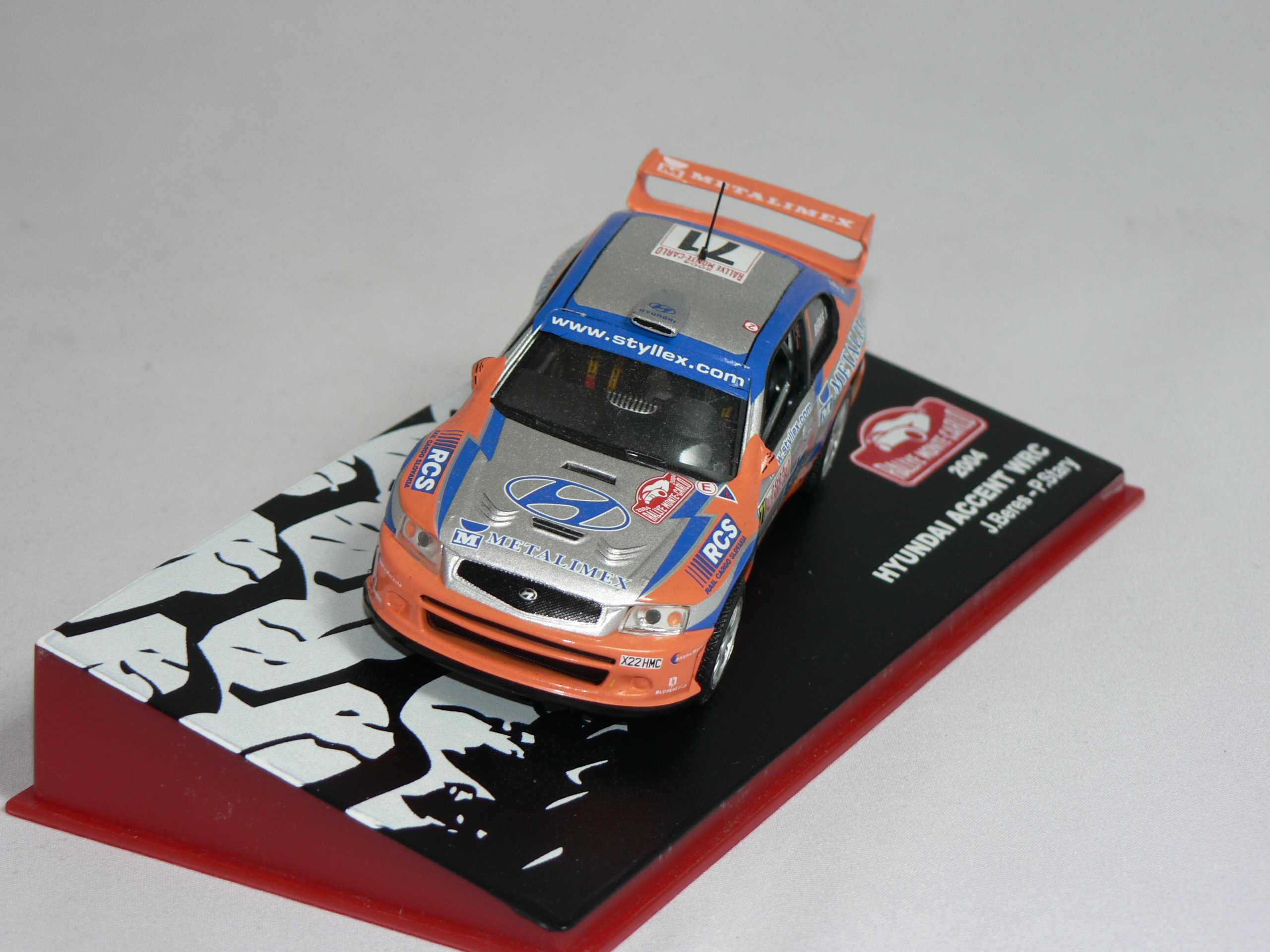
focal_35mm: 106
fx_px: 3889
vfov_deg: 14.0
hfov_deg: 18.5
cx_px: 635
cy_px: 476
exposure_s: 1/60
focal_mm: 17.7
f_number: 3.2
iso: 80
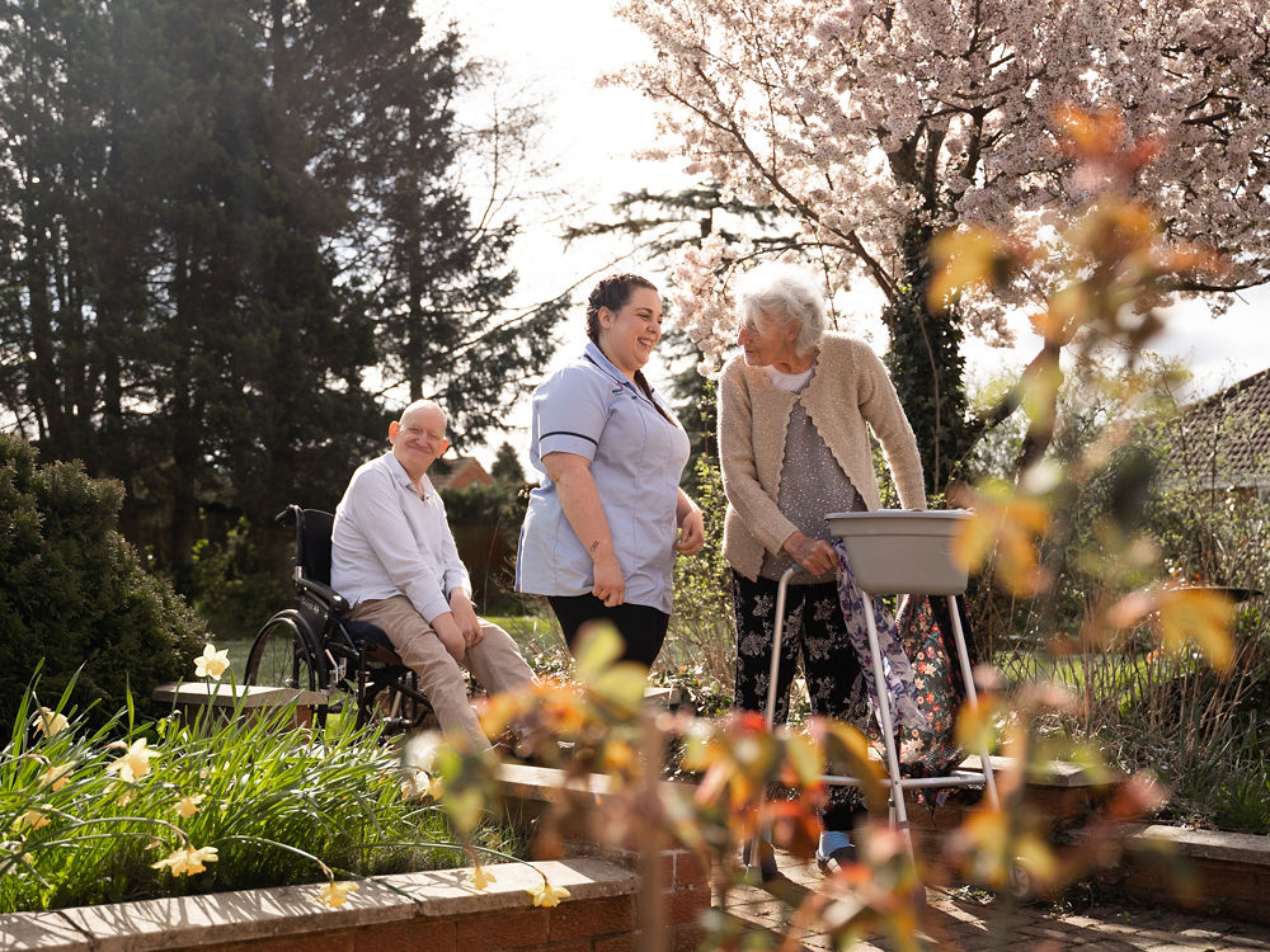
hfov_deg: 42.5
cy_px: 508
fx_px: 1624
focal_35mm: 44
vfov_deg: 32.7
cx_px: 515
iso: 250
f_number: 2.8
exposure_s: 1/1250
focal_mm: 36
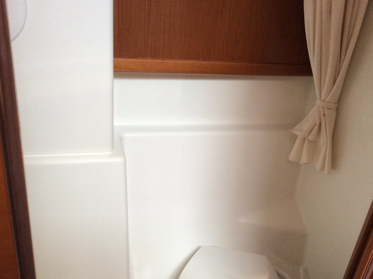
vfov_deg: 39.5
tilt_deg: -27.9
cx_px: 208
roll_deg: -5.8
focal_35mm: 36
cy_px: 155
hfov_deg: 51.3
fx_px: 387
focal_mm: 3.3
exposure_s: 1/25
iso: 80
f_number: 2.4
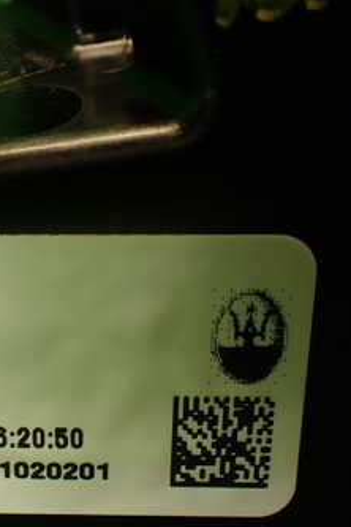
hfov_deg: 22.1
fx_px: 877
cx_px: 40
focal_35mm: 60
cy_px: 353
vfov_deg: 33.1
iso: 200
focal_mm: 5.79
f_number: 2.4
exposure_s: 1/50
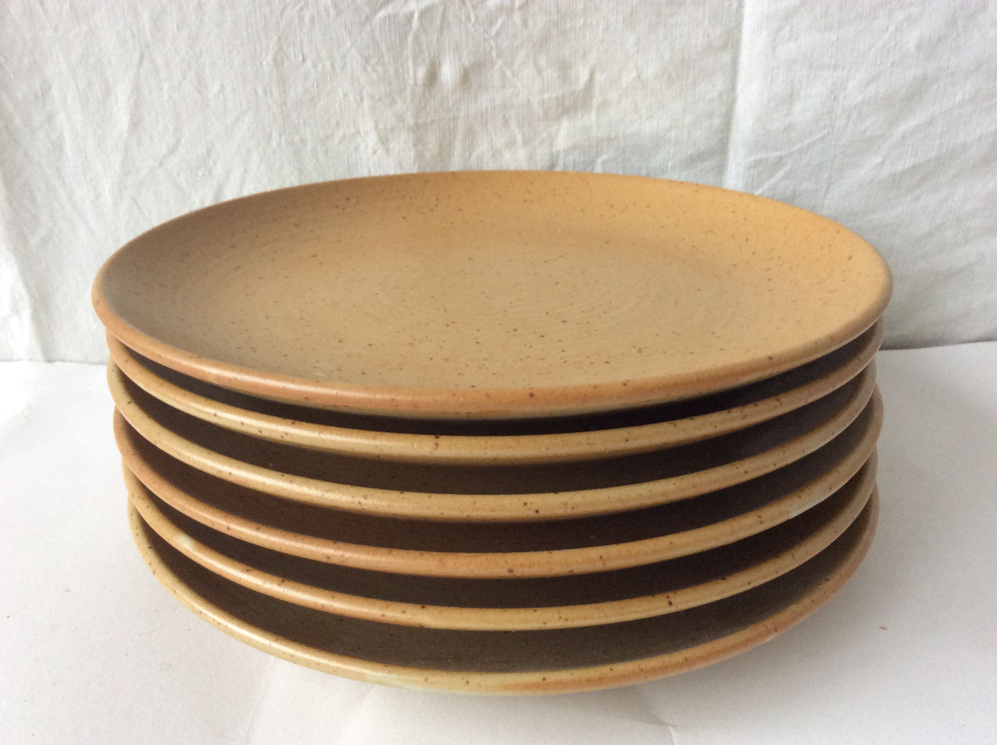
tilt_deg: -24.8
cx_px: 498
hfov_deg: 56.9
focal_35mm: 32
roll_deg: +2.0
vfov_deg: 44.1
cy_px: 372
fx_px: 920
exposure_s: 1/24
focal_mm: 3.3
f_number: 2.4
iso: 80
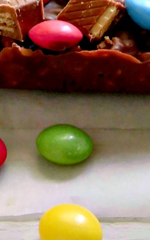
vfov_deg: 15.9
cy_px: -13
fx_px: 838
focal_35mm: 128
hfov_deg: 10.2
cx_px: 15
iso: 200
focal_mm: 8.3
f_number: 3.4
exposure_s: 1/60
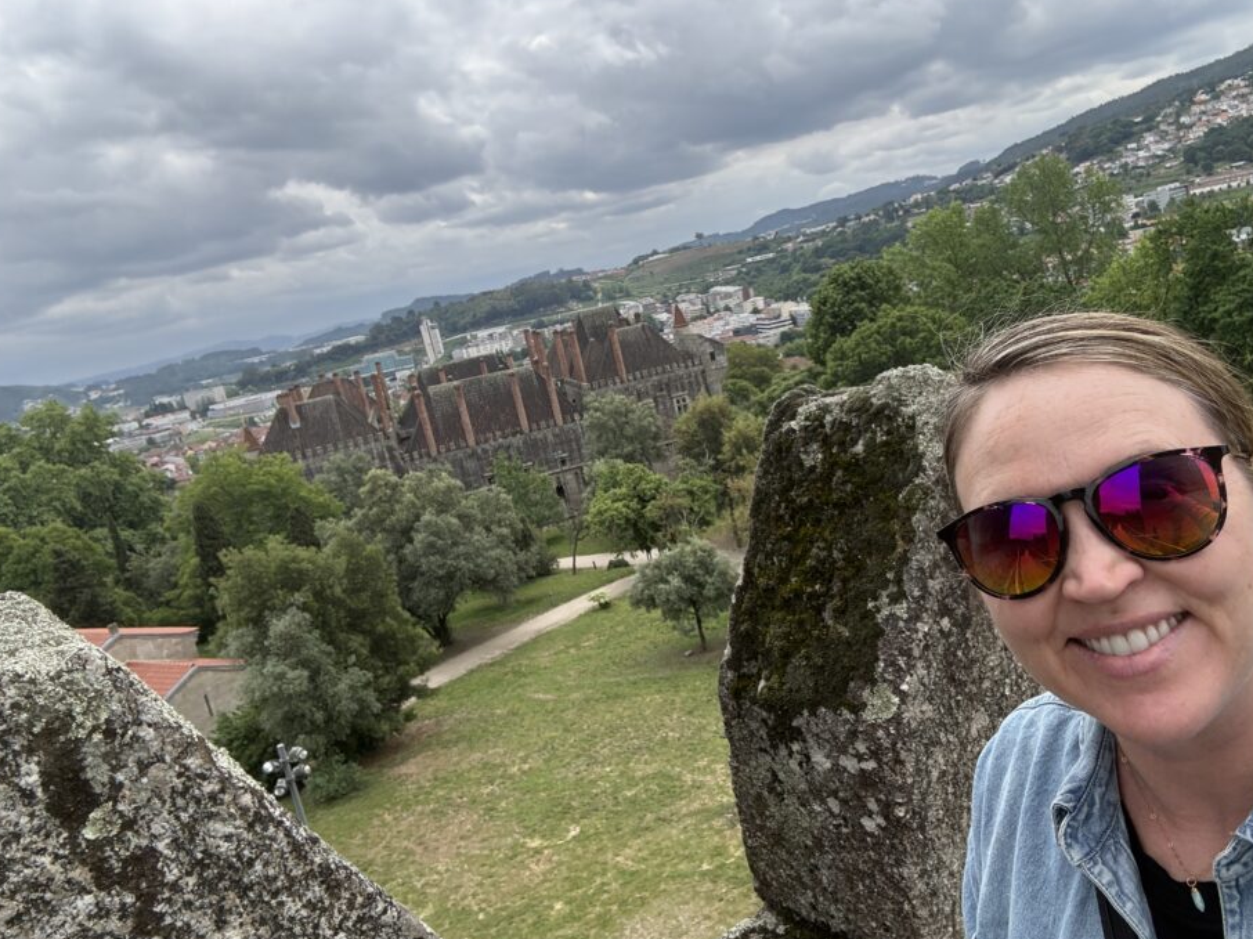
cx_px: 668
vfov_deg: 53.0
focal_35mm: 26
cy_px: 451
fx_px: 941
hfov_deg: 67.2
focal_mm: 2.69
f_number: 1.9
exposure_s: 1/1080
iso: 40
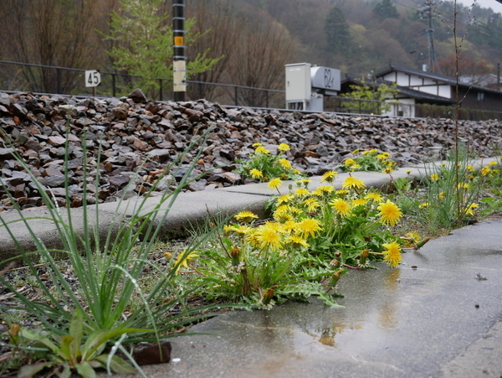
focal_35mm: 46
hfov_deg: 41.2
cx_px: 251
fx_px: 668
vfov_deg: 31.6
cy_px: 189
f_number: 5.6
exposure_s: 1/160
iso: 200
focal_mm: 23
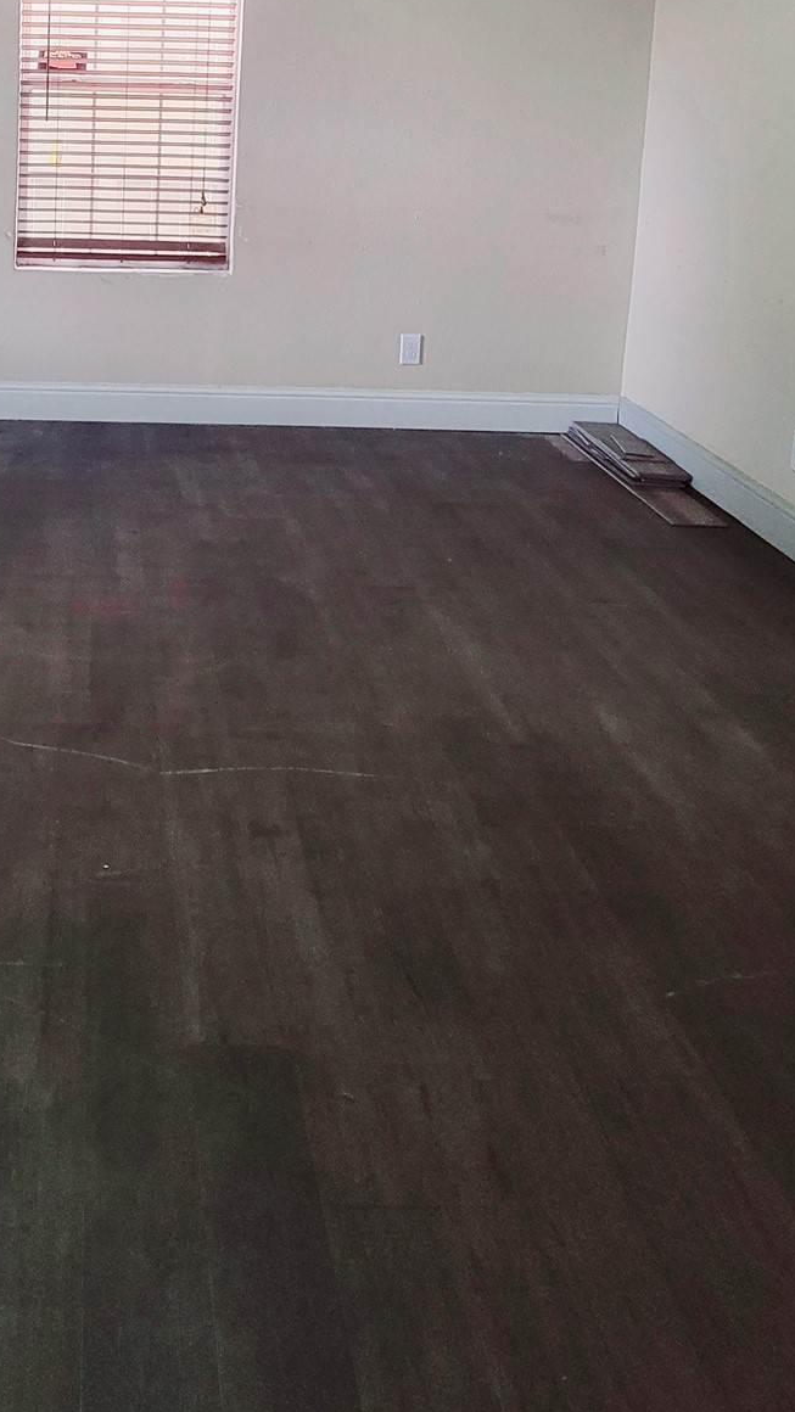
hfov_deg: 42.3
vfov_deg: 63.6
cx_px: 82
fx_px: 936
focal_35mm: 25
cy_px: 178
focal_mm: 2.2
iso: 400
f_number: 2.2
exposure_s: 1/39.1
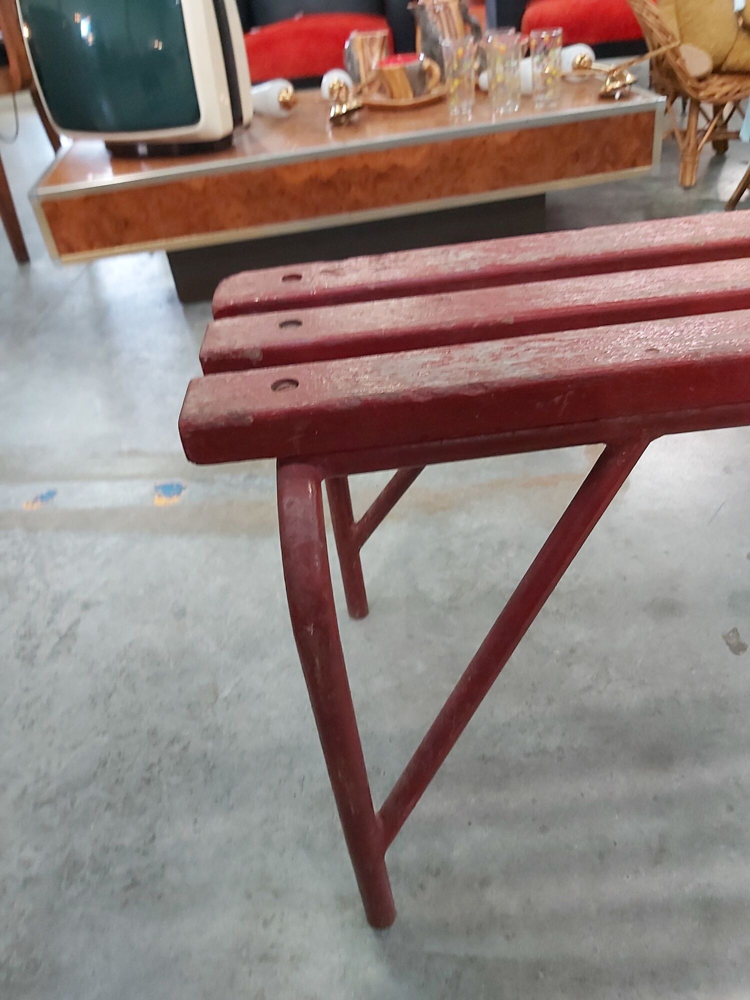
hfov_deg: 53.1
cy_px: 500
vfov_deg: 67.3
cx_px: 375
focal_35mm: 26
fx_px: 751
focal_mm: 3.92
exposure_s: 1/25
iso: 320
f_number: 1.7
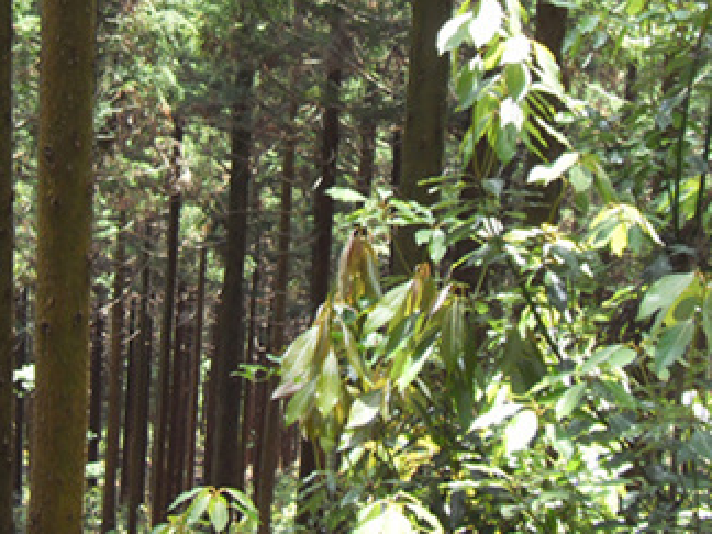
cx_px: 156
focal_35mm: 77
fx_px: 1584
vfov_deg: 18.9
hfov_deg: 25.0
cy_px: 99
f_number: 3.5
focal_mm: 6.6
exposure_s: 1/45
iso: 100
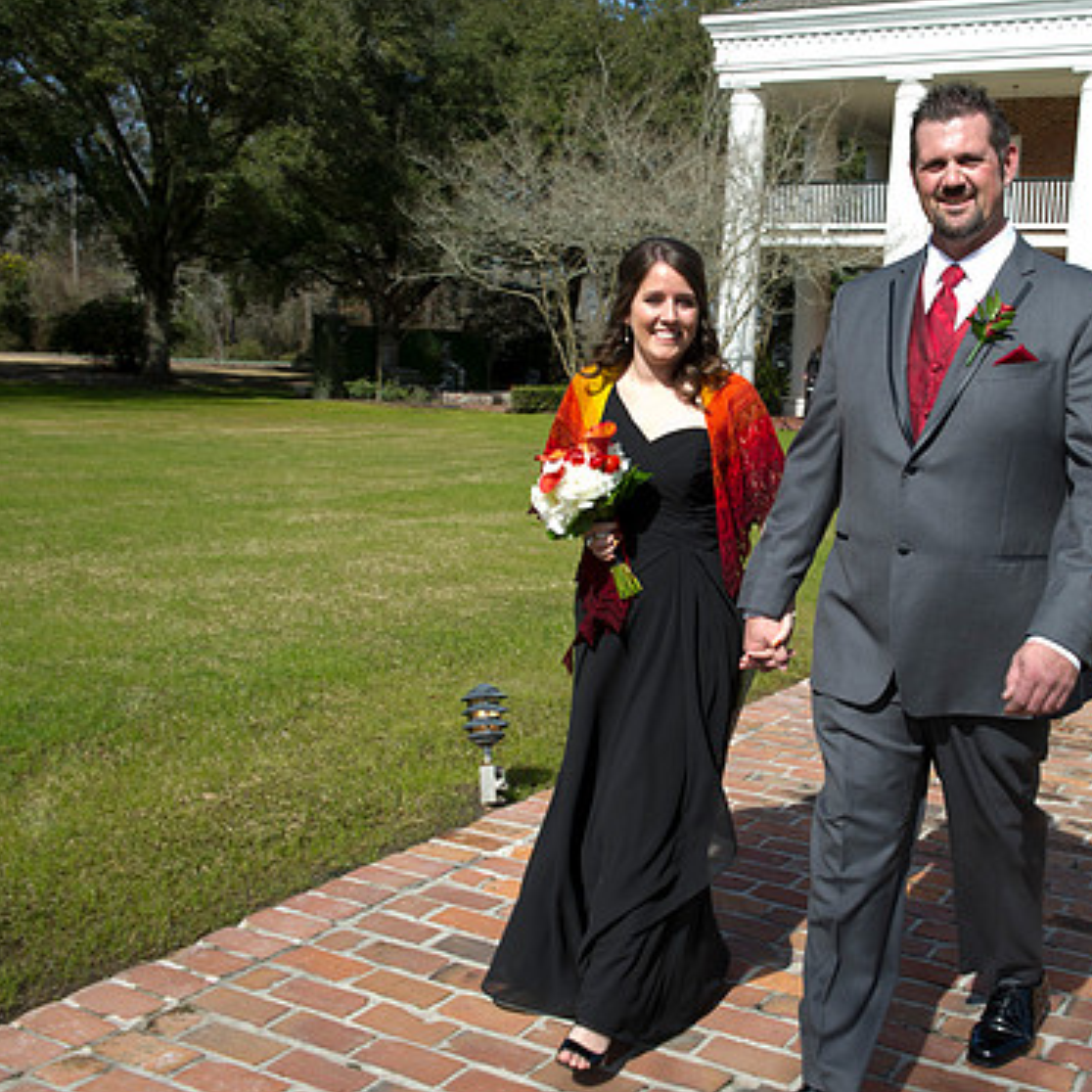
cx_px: 743
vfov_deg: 40.9
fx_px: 1463
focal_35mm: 41
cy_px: 534
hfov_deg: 40.3
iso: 100
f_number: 11
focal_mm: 31
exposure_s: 1/125
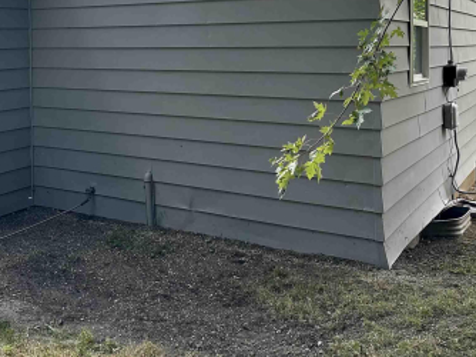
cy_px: 41
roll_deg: +0.2
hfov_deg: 37.8
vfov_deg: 29.1
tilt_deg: +1.0
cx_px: 76
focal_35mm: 48
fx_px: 660
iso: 80
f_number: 1.78
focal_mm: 6.86
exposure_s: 1/365
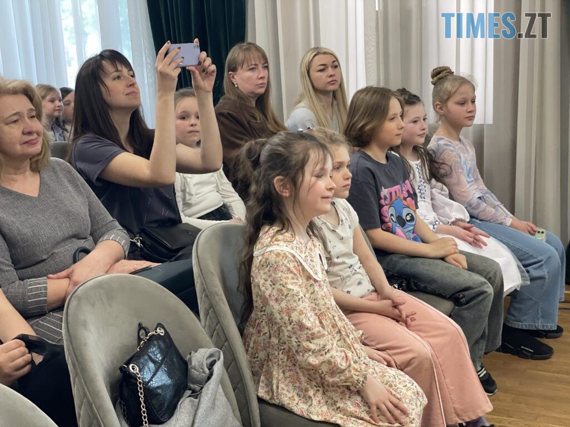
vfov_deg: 28.0
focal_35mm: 52
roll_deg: +2.9
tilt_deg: -10.3
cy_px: 214
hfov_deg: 36.8
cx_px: 285
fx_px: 856
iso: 125
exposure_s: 1/33
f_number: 2
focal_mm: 6
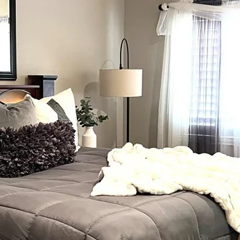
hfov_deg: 25.3
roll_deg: -0.1
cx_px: 102
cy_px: 145
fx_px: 533
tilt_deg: -6.6
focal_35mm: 68
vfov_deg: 25.3
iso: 400
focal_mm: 5.7
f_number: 1.5
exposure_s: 1/60
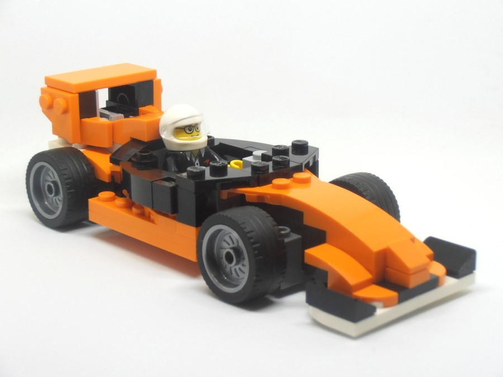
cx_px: 252
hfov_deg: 22.3
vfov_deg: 16.8
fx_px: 1279
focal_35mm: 88
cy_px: 188
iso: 125
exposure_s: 1/30
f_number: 5.1
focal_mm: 15.51
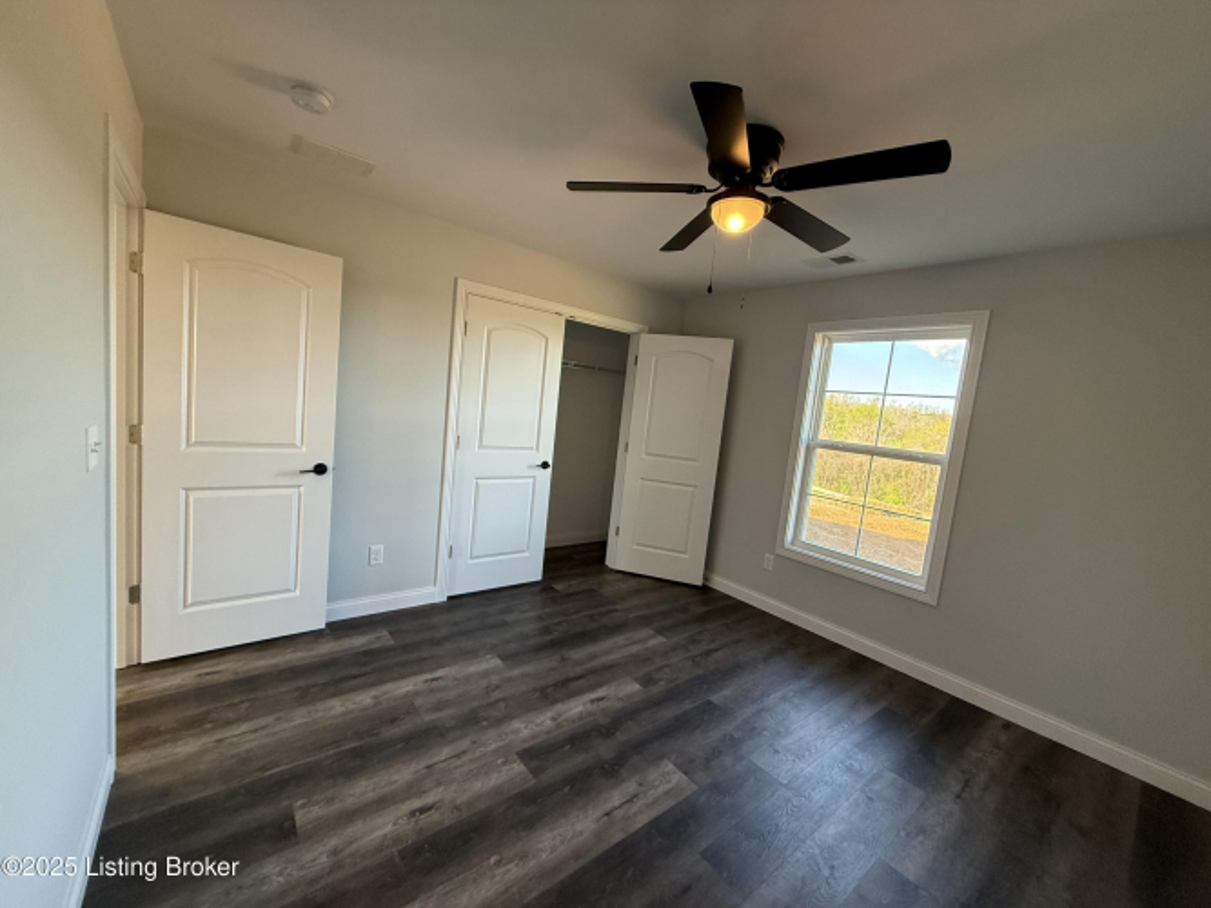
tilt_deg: -5.8
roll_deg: -6.0
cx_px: 606
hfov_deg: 102.1
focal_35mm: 14
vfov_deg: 85.7
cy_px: 454
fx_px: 490
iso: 250
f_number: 2.2
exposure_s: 1/120
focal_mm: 2.22
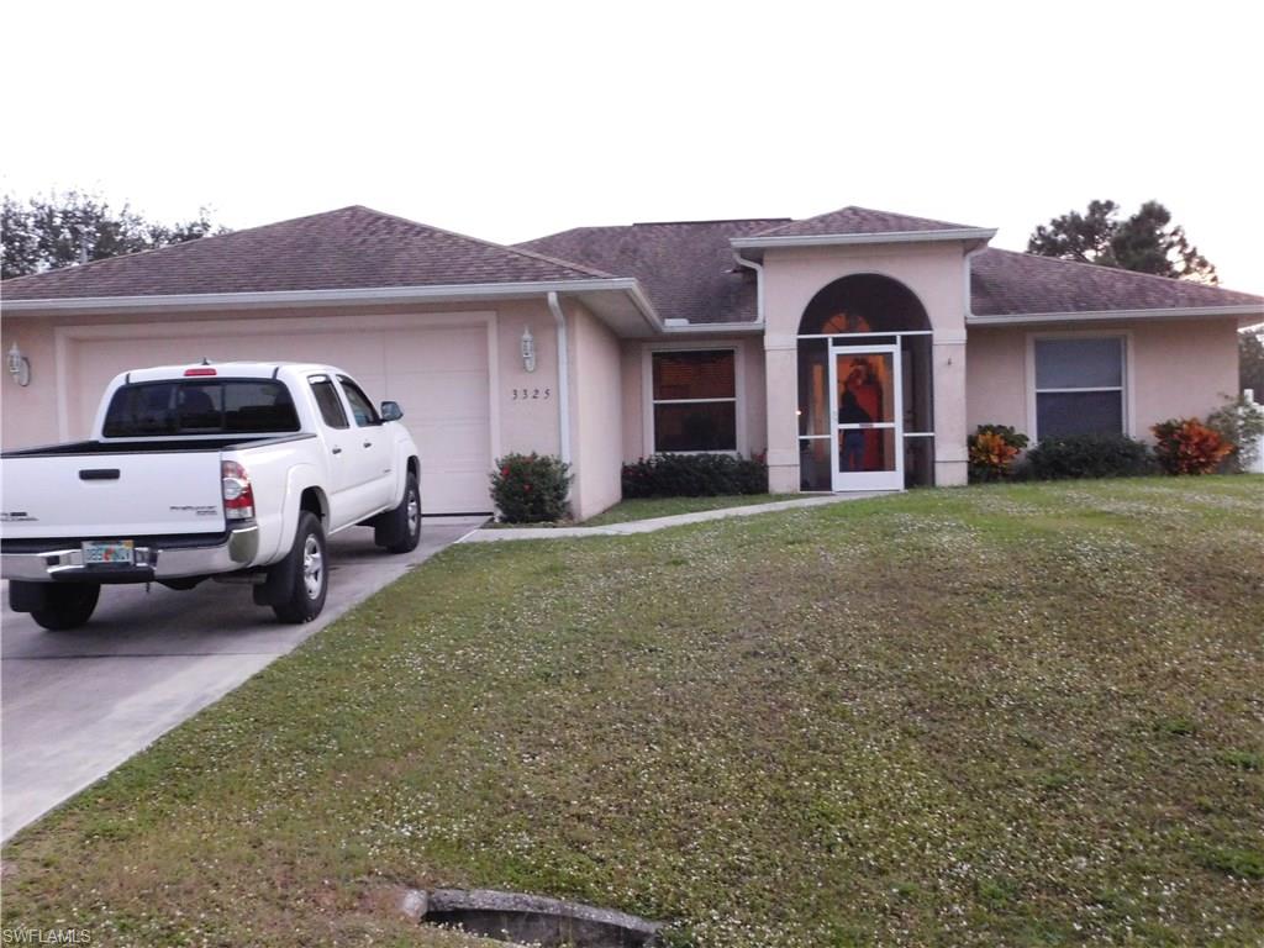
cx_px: 632
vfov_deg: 39.7
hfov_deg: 51.4
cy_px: 474
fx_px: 1315
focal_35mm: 36
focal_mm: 6.3
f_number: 3.5
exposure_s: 1/5
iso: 800
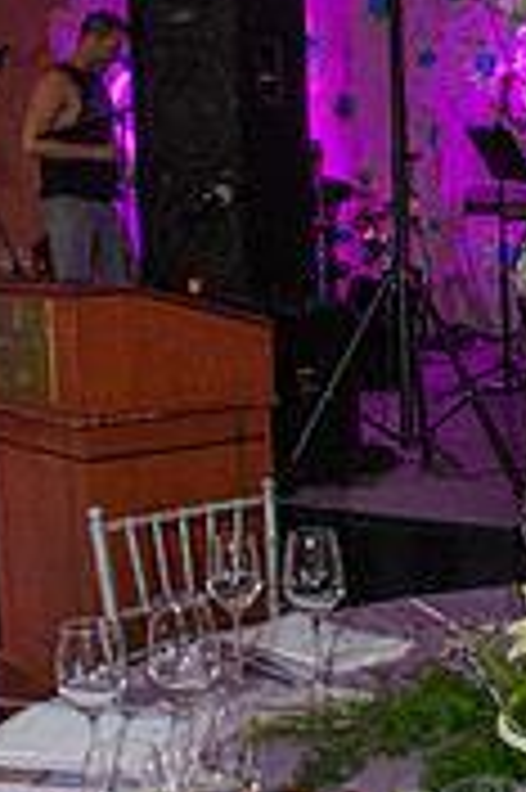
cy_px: 432
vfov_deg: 29.3
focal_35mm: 69
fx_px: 1515
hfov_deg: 18.8
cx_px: 607
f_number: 5.6
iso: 400
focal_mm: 18
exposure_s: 1/40
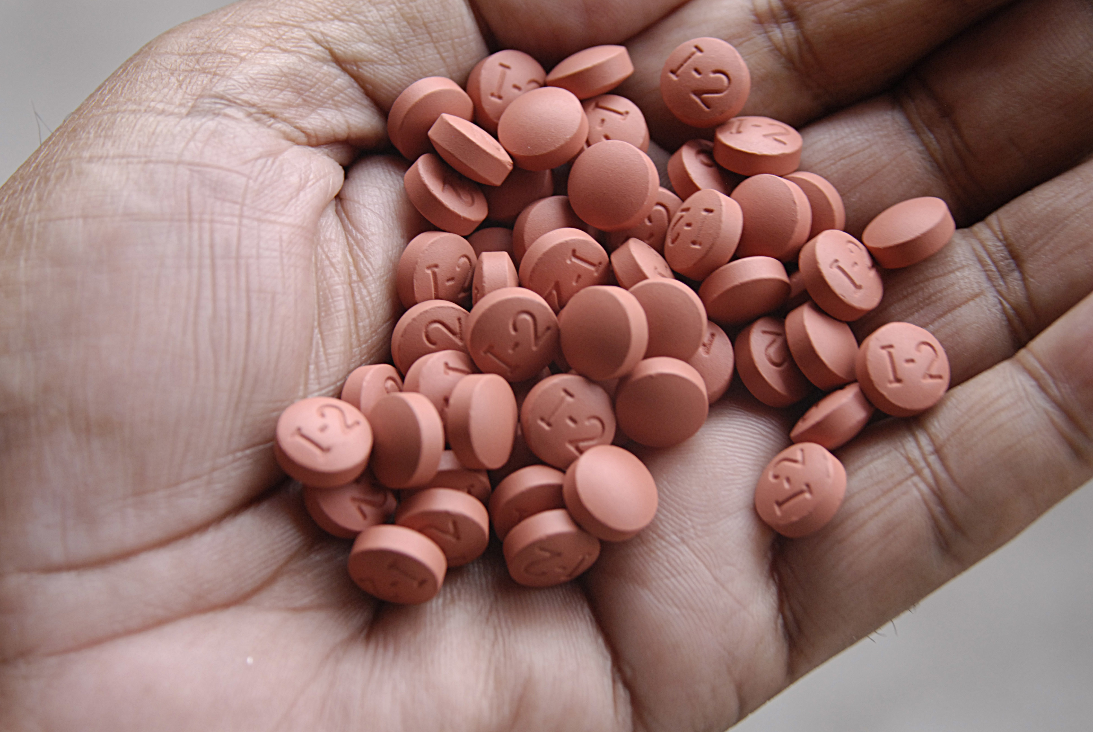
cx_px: 546
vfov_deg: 8.7
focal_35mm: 158
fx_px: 4788
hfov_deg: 13.0
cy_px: 366
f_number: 7.1
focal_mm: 105
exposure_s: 1/80
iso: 400
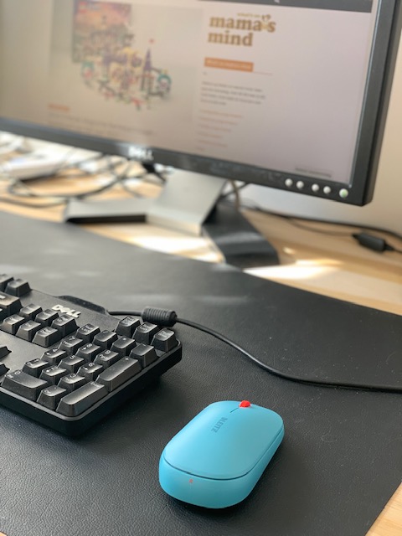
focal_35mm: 52
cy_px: 268
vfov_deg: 36.8
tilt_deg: -23.5
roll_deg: +0.5
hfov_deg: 28.0
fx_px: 805
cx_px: 201
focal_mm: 6
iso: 100
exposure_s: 1/122
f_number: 2.4
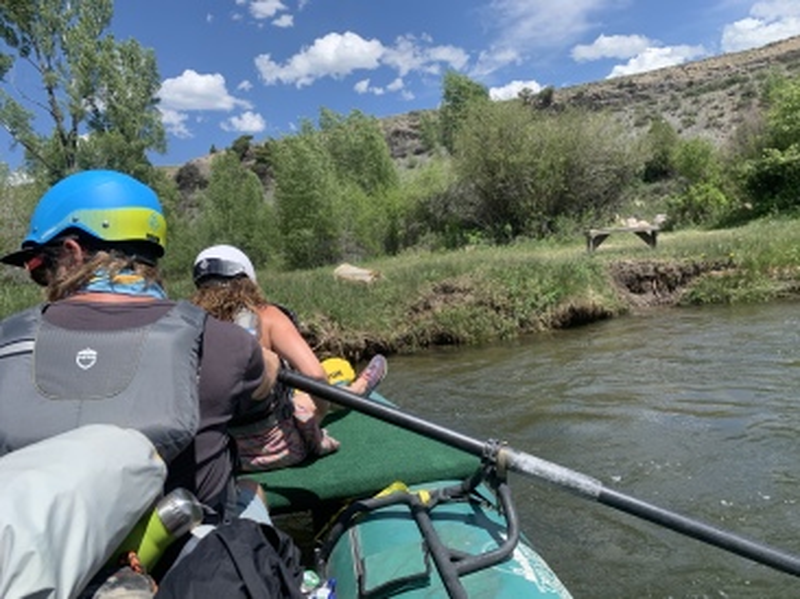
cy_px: 300
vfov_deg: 53.0
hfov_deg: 67.3
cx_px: 400
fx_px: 600
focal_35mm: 26
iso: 25
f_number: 1.8
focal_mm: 4.25
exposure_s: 1/1718
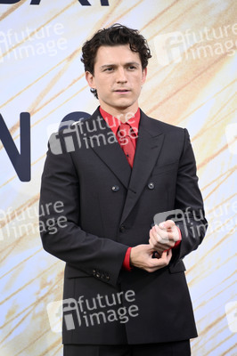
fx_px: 2473
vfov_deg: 8.2
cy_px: 178
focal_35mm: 250
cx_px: 118
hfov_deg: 5.5
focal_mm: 250
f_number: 5.6
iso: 320
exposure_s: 1/200
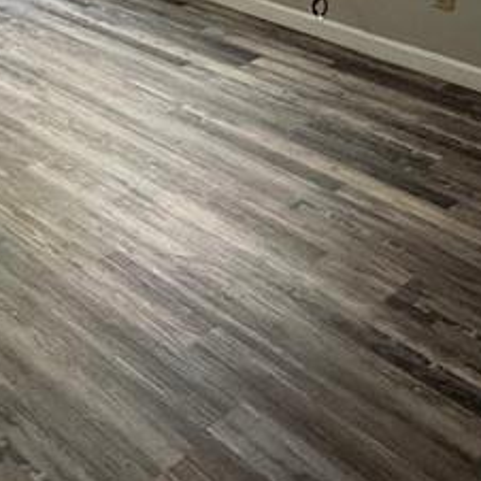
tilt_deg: -12.6
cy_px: -121
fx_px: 880
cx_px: -136
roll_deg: -0.2
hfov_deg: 26.2
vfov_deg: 26.5
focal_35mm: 56
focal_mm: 2.22
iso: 640
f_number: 2.2
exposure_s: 1/120
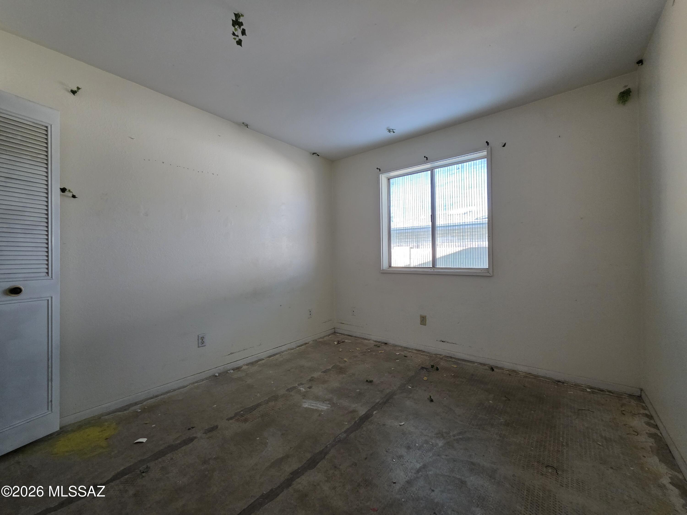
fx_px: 258
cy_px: 258
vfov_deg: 89.9
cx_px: 344
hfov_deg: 106.2
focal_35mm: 13
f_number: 1.9
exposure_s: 1/120
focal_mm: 2.2
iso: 250
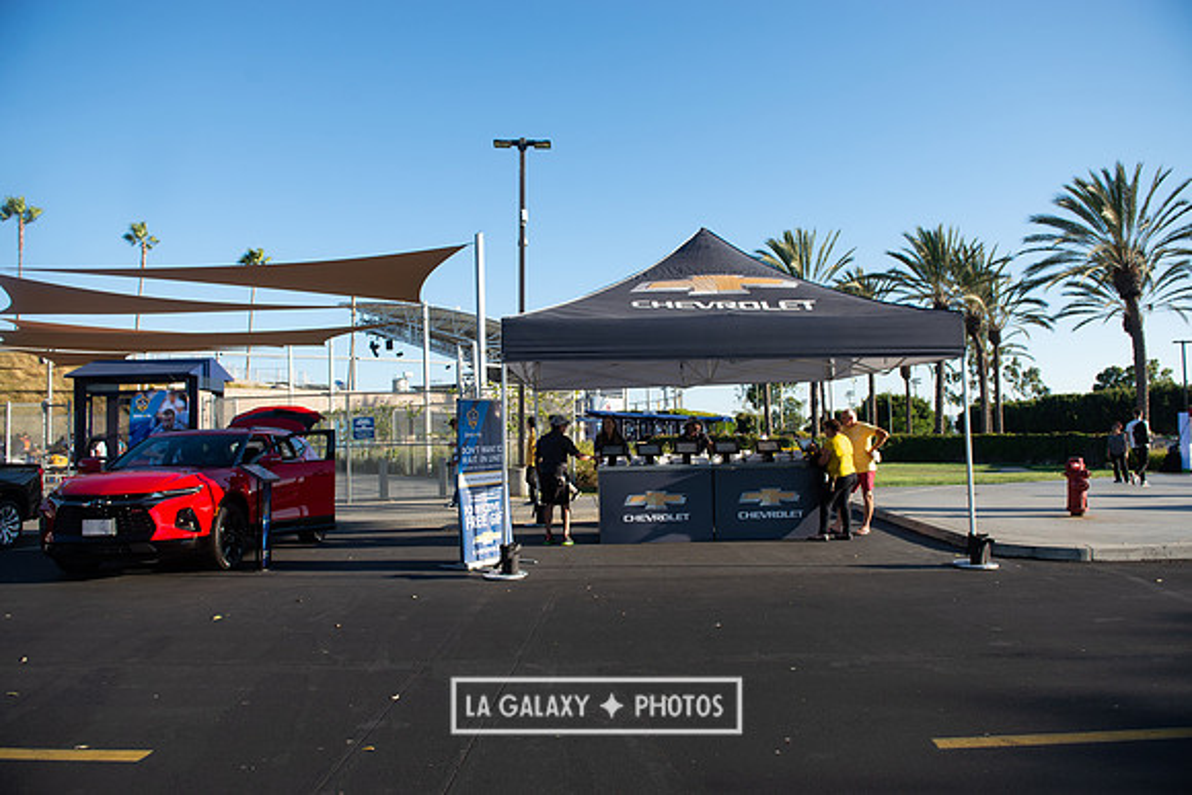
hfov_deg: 73.7
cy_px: 398
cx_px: 596
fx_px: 795
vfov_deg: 53.2
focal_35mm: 24
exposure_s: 1/1000
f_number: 4.5
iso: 200
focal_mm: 24
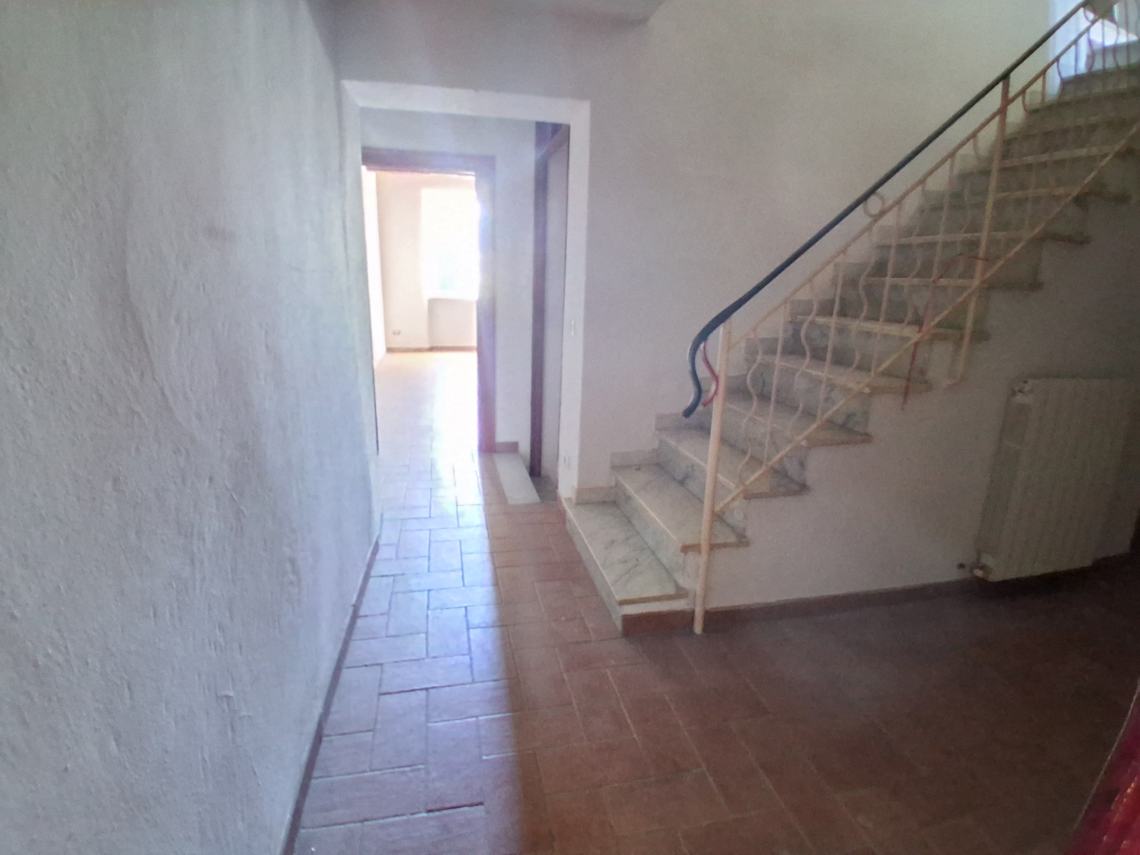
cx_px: 570
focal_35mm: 17
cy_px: 428
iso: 1000
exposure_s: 1/7
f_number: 2.2
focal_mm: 1.4
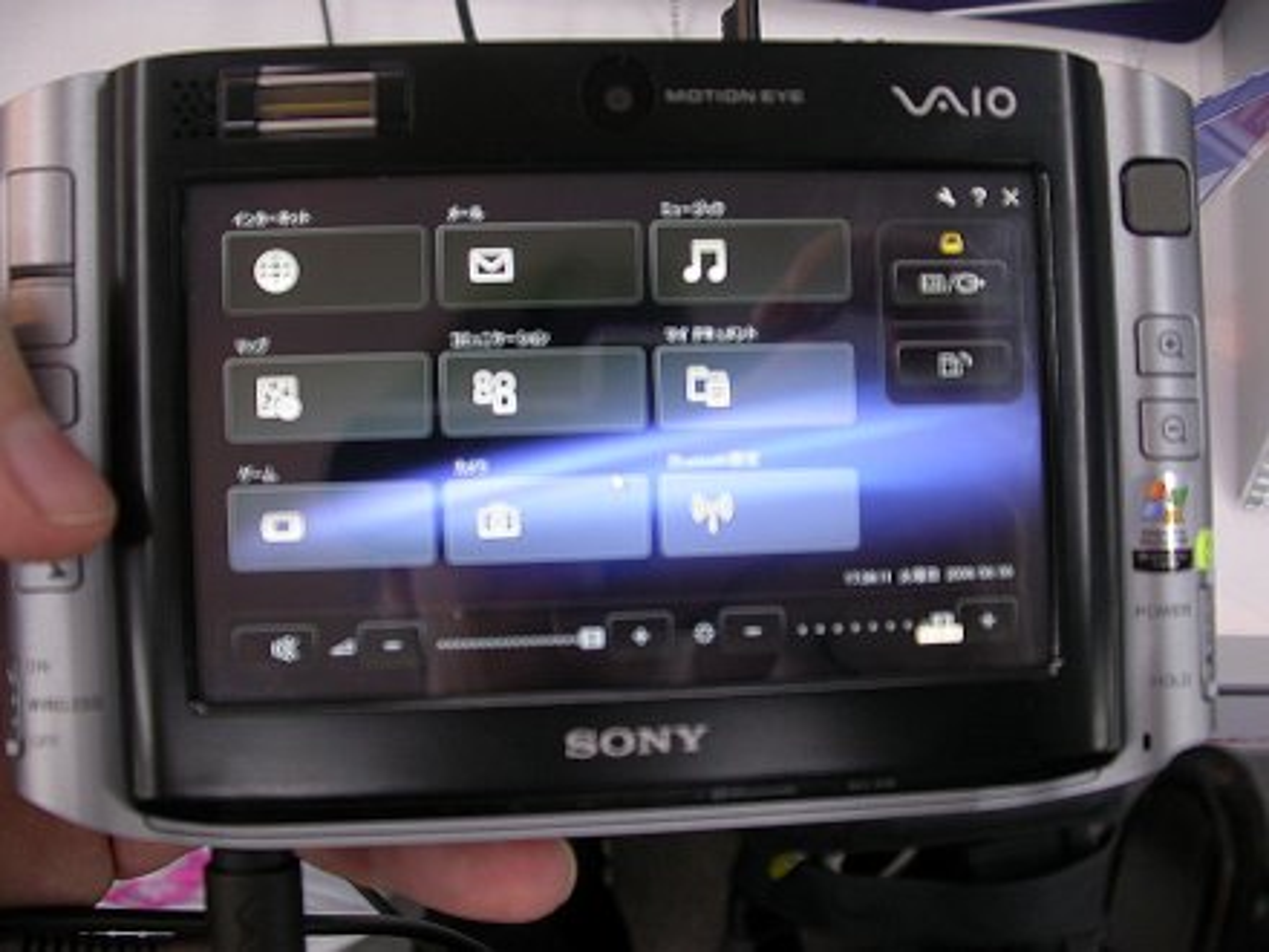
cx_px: 634
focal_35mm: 38
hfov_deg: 49.0
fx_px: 1393
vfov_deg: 37.7
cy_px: 476
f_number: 2.6
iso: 100
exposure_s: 1/31.7
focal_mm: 7.85
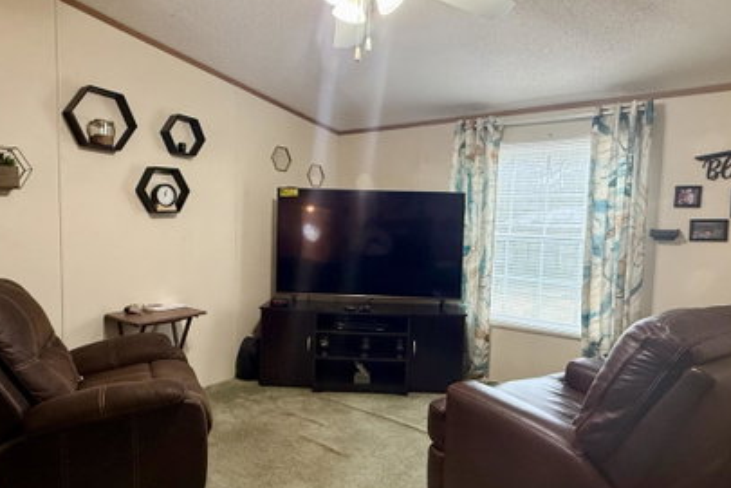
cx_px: 358
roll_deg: -1.6
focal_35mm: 23
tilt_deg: -4.2
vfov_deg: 55.1
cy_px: 260
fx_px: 467
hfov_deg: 76.1
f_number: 2.2
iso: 320
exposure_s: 1/60
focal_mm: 2.22
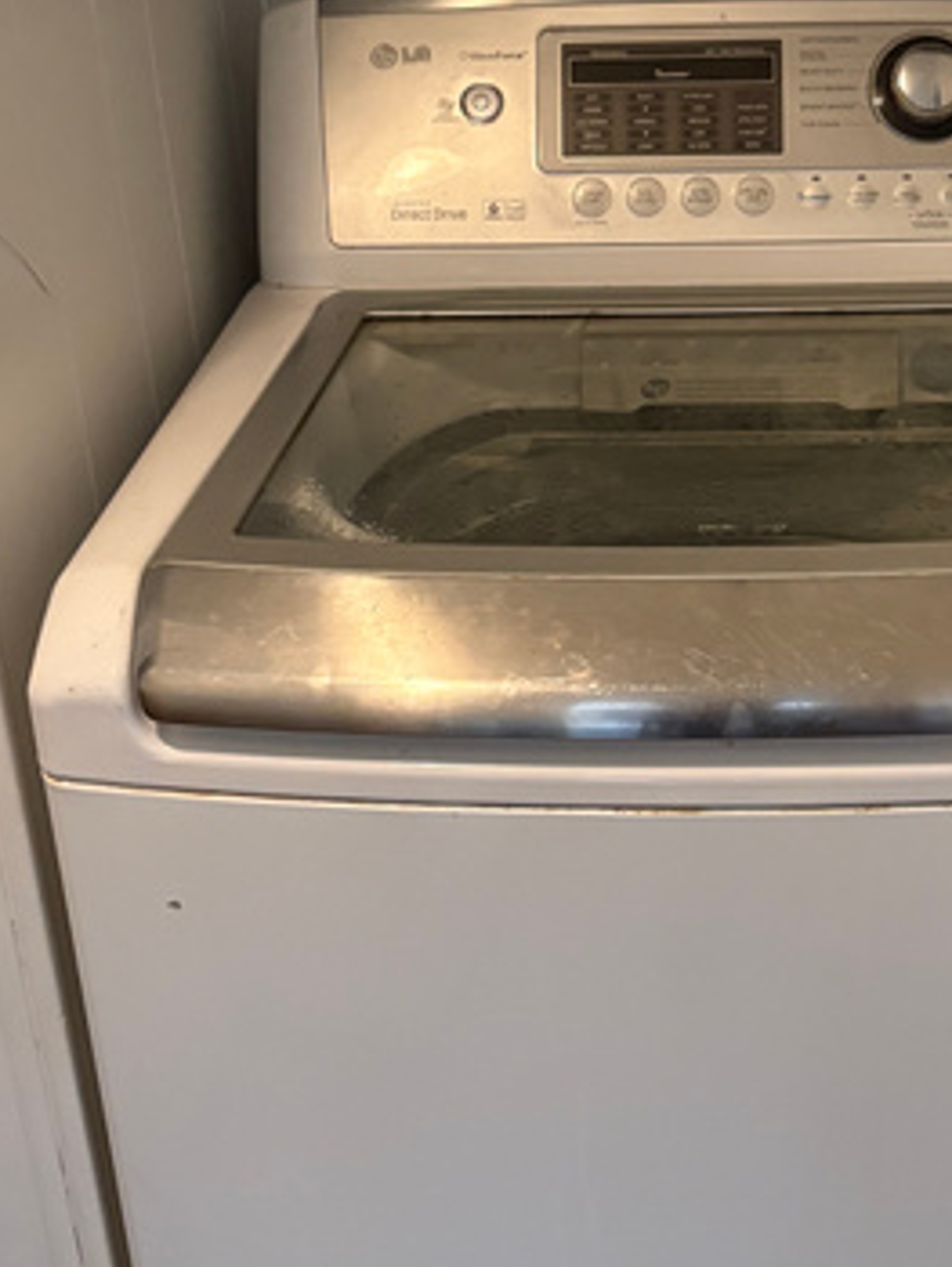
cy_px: 561
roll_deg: +1.8
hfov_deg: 25.4
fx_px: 2088
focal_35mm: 57
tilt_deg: -23.1
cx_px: 706
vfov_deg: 33.7
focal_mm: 5.96
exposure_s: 1/40
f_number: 1.6
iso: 500
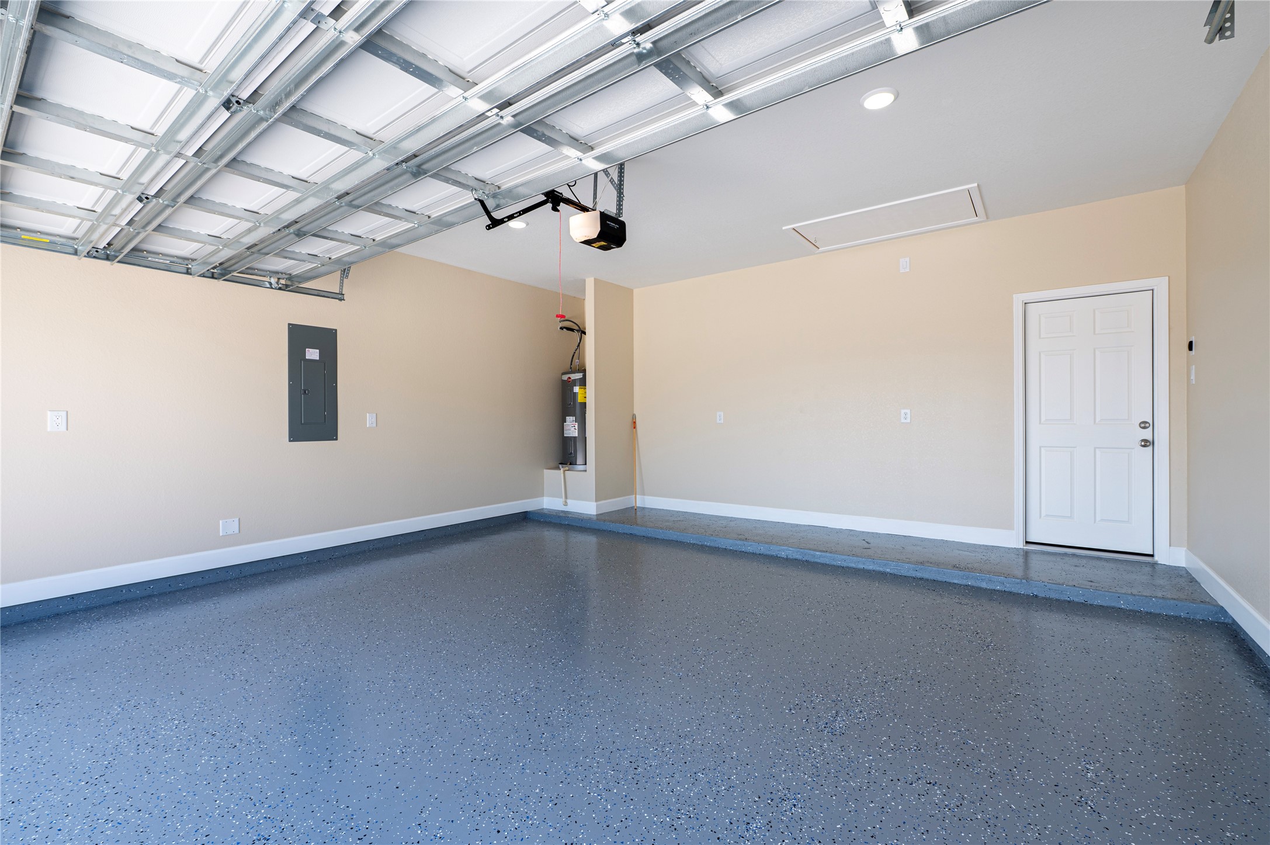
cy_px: 422
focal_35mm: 15
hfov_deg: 100.4
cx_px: 635
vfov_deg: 77.2
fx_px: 529
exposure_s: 1/50
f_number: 9
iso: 125
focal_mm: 15
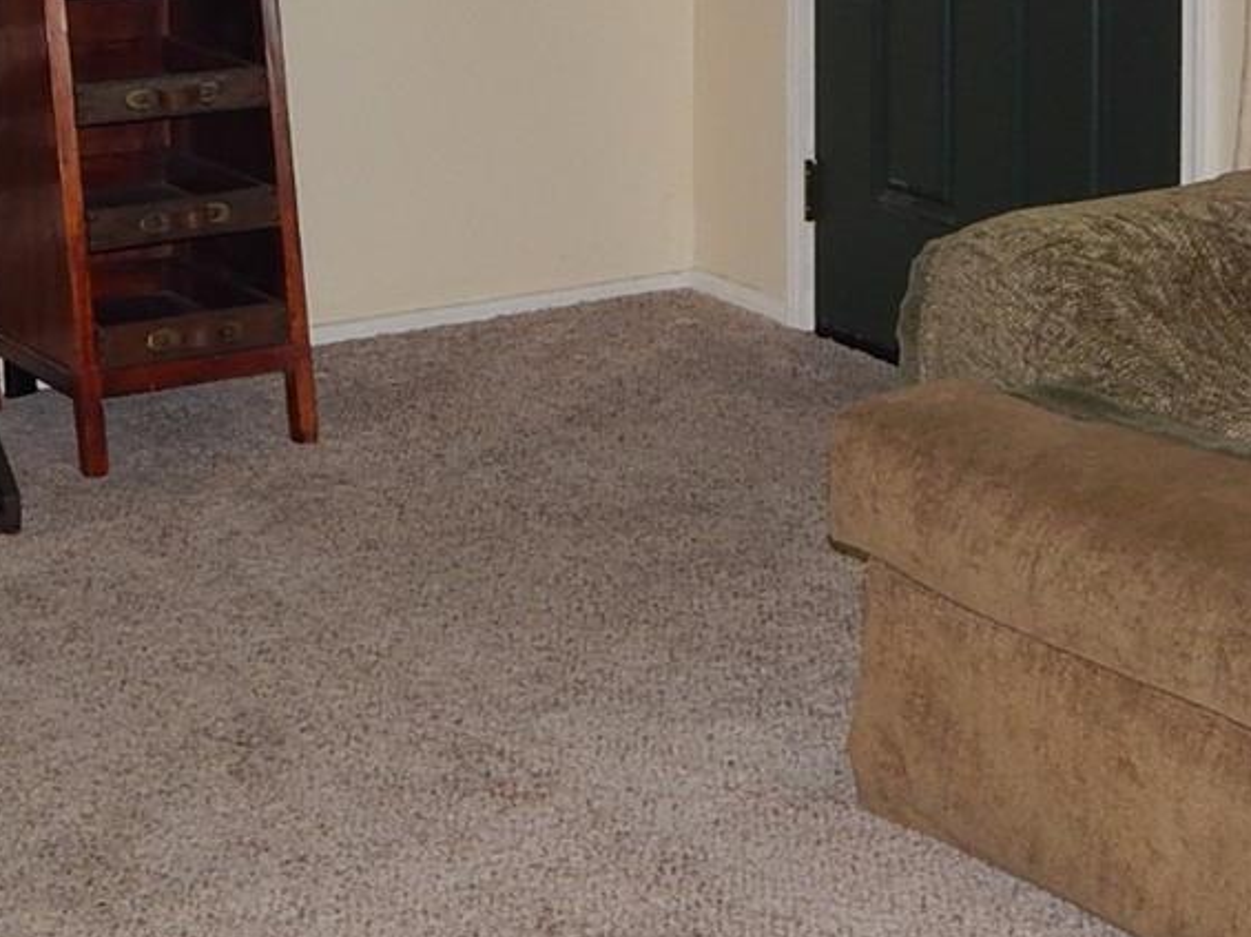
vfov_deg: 15.1
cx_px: 476
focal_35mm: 93
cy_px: -290
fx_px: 3359
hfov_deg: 21.1
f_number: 3.3
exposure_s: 1/30
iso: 200
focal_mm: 6.1
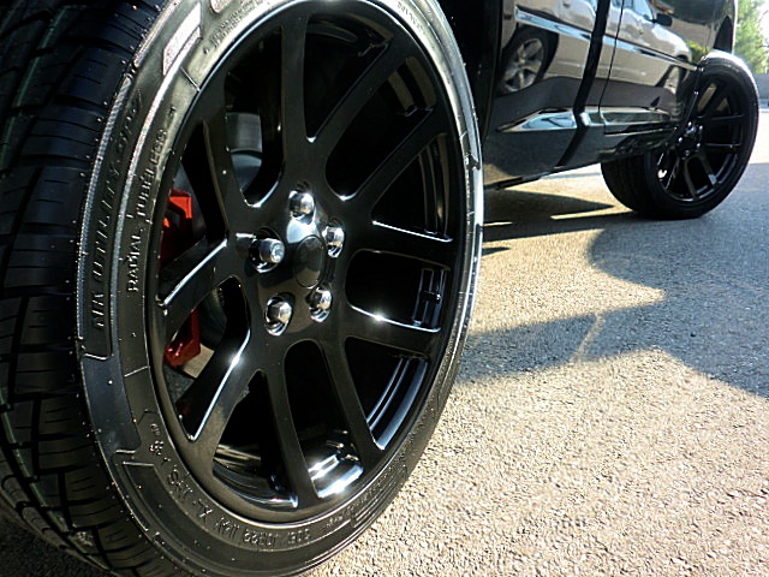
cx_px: 384
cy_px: 288
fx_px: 689
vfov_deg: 45.4
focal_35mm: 31
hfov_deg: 58.4
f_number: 2.8
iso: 64
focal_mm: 5.58
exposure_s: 1/125
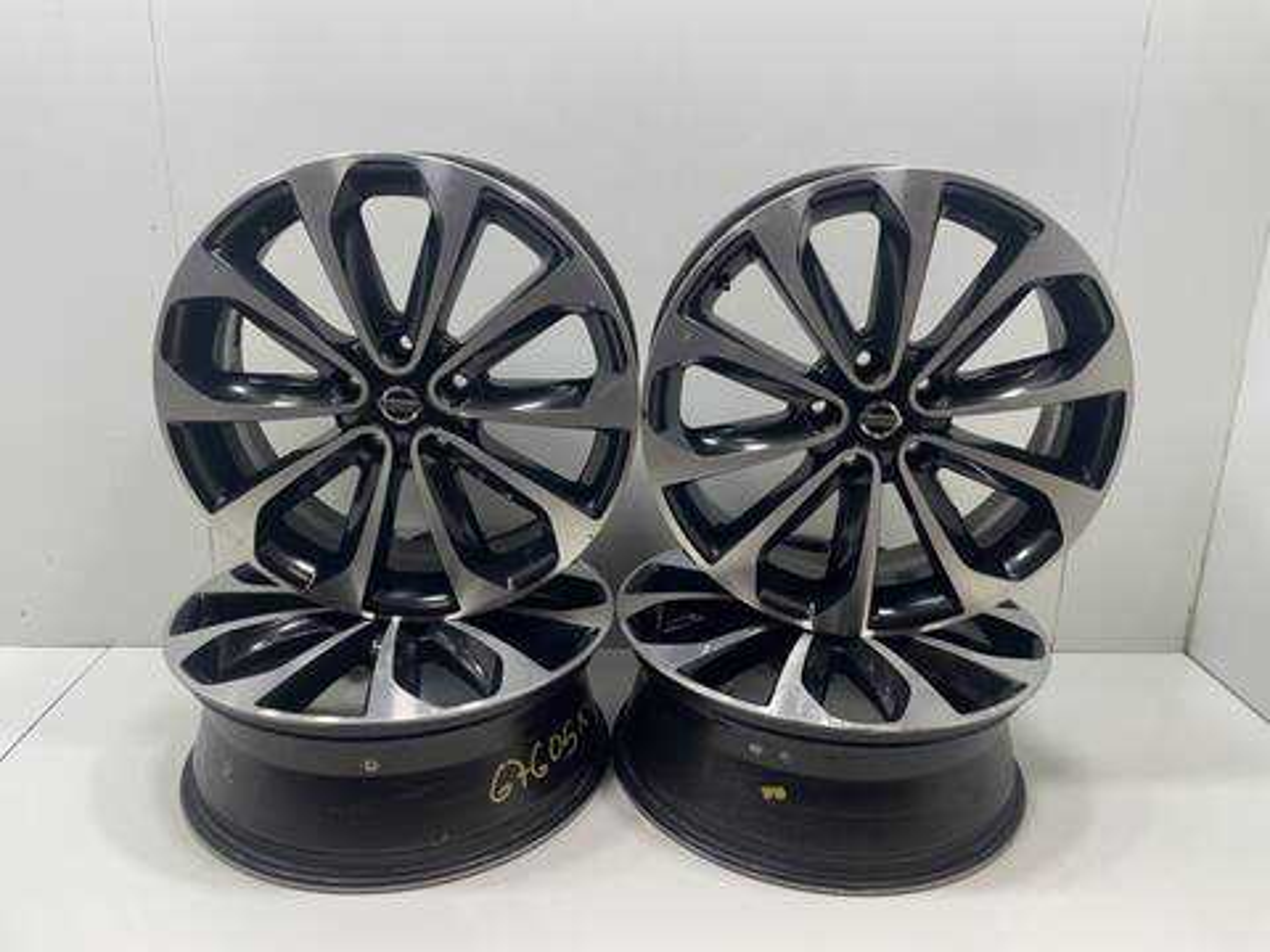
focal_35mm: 26
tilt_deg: -16.1
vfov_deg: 53.1
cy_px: 476
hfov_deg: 67.3
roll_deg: -1.9
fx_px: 954
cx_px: 635
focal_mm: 4.2
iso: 64
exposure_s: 1/50
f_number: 1.6
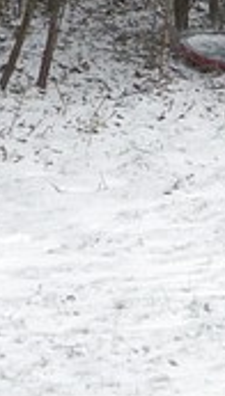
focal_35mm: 422
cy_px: 46
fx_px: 4452
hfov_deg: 2.9
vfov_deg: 5.1
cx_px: 140
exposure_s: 1/250
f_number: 5.5
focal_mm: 25
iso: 500
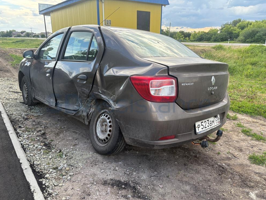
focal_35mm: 27
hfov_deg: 65.3
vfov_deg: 51.4
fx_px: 208
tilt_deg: -17.9
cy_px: 104
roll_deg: +0.3
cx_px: 128
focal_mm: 5.96
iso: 64
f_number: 1.6
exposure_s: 1/478
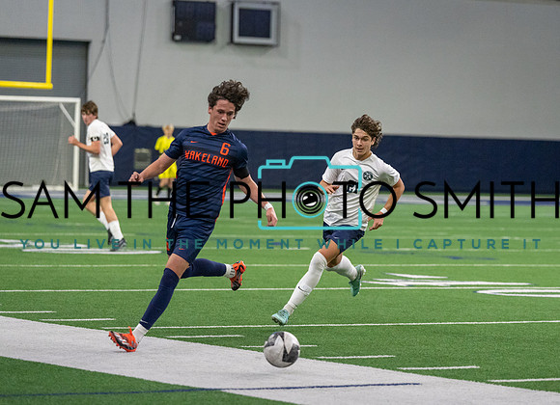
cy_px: 189
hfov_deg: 11.6
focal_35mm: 173
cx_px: 373
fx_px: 2759
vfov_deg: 8.4
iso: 5000
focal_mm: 130
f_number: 2.8
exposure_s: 1/1250
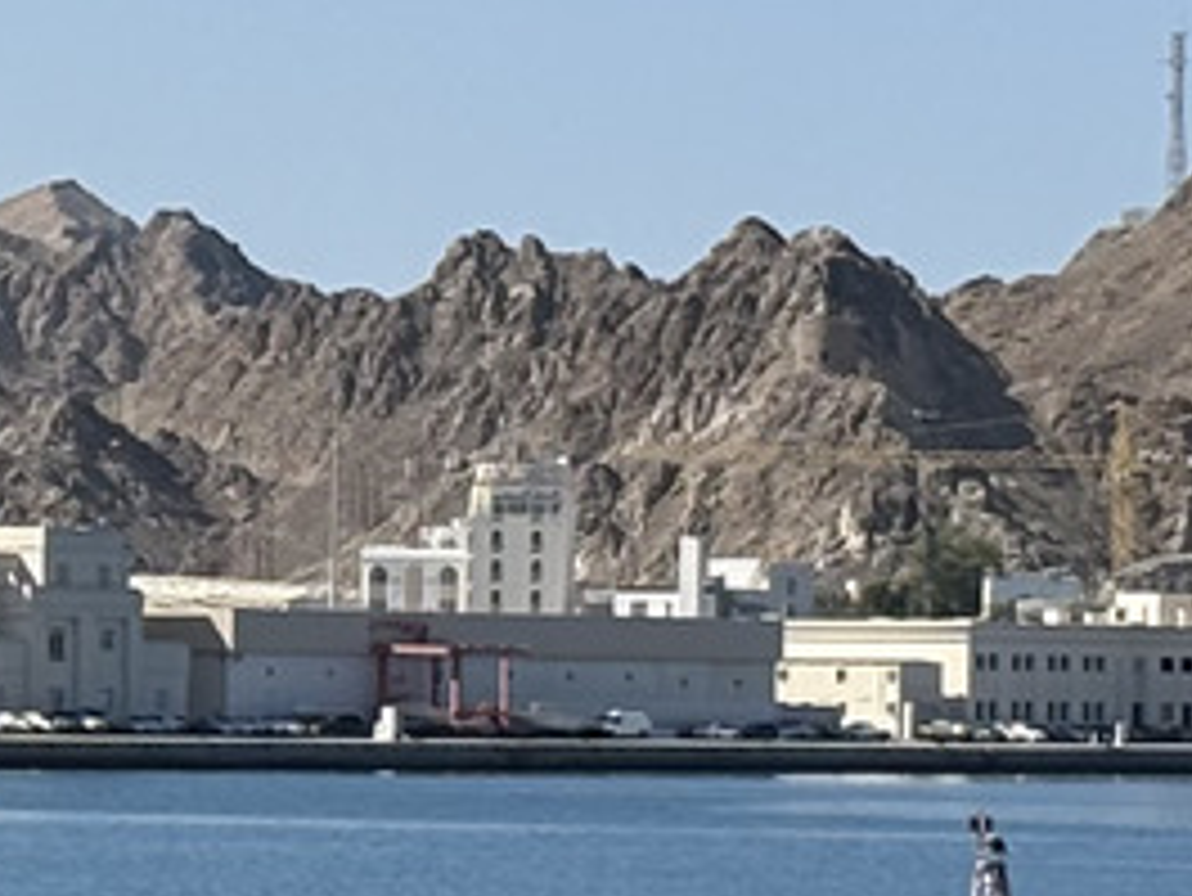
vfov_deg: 4.7
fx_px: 10817
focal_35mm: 314
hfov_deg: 6.2
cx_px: -571
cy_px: 428
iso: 32
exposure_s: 1/4630
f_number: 1.6
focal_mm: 5.96
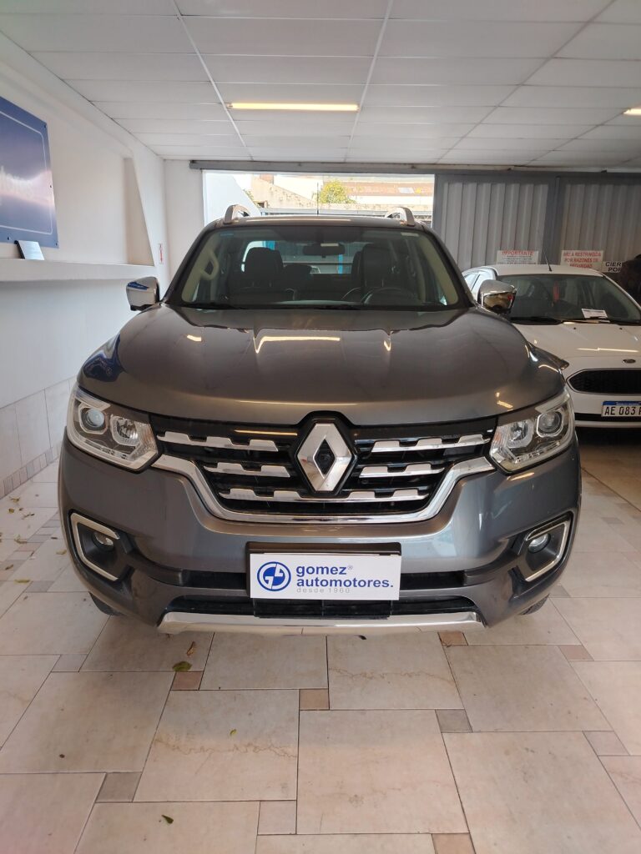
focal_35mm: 24
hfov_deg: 56.8
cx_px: 320
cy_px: 427
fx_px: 593
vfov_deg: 71.6
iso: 309
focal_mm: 5.25
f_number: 1.75
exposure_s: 1/50
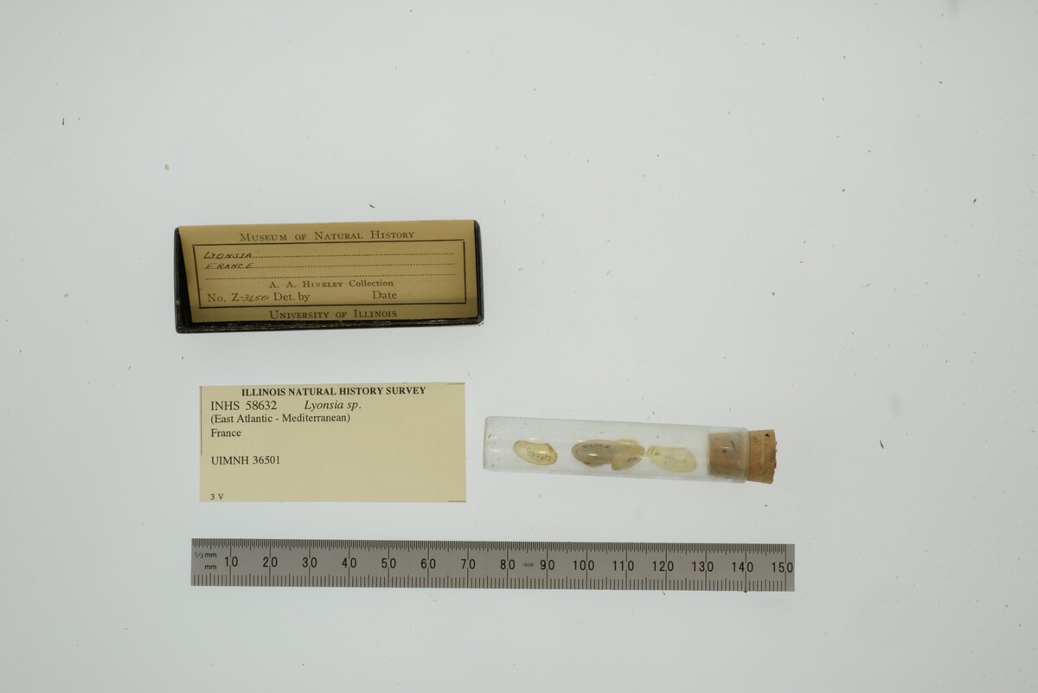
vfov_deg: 22.6
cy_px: 346
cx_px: 519
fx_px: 1731
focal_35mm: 60
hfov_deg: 33.4
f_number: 32
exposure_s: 1/13
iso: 100
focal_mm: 60
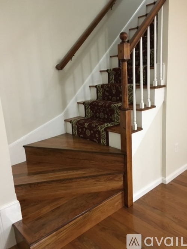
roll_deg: +2.6
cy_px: 124
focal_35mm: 29
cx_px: 94
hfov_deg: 48.2
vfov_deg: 61.7
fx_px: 209
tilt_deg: -13.0
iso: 250
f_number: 2.2
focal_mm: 4.15
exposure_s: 1/15
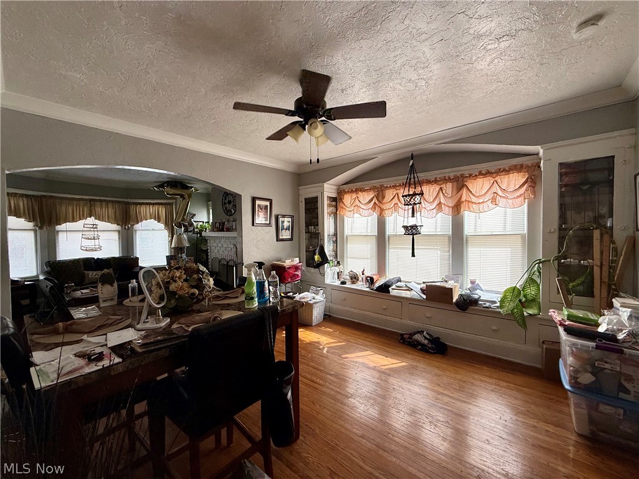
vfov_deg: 85.7
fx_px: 258
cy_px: 240
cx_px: 320
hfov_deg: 102.1
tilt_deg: -1.3
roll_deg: +0.4
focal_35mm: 14
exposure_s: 1/99
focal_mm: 2.22
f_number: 2.2
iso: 80
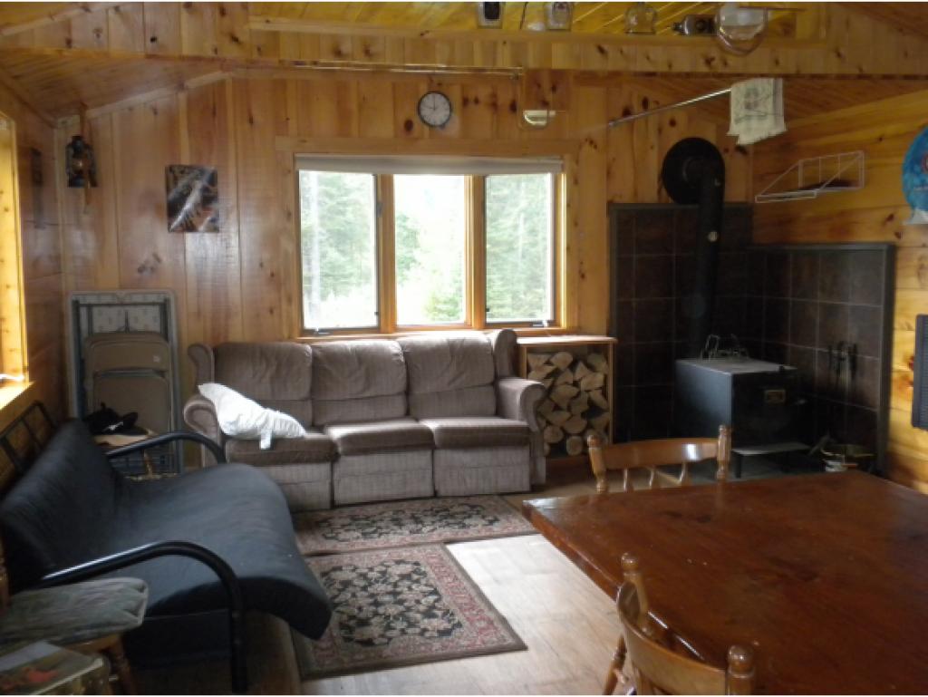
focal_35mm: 37
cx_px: 464
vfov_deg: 38.7
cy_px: 348
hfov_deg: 50.1
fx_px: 992
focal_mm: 6.6
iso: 400
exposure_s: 1/30
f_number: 3.5
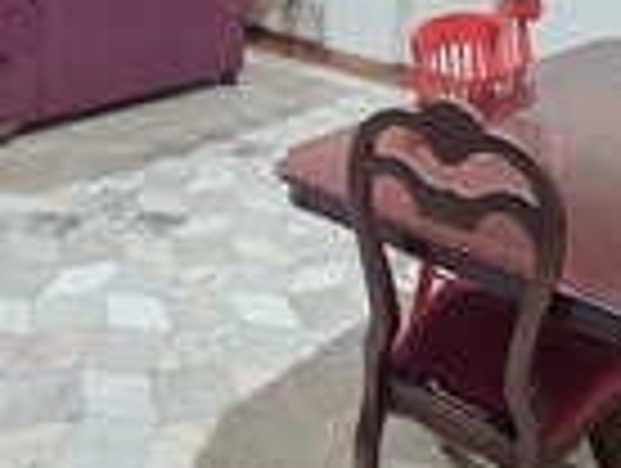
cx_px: 380
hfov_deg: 43.5
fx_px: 773
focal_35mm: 43
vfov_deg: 28.9
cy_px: -101
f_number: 1.9
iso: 640
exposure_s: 1/50
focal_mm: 2.2
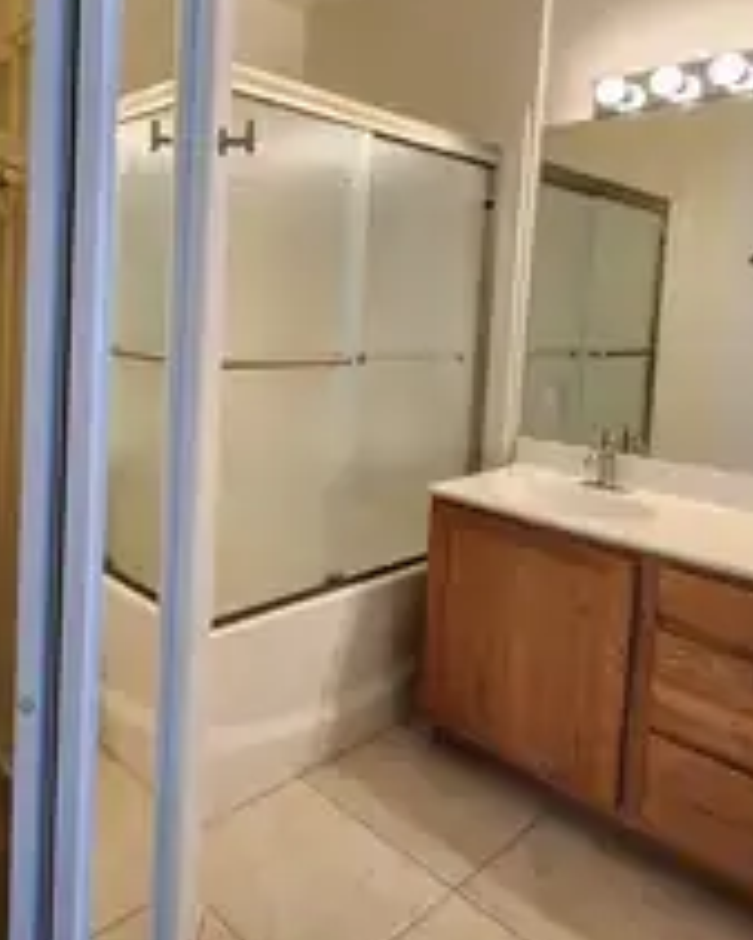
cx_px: 214
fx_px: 668
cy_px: 343
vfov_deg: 69.0
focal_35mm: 24
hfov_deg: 56.7
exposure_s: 1/60
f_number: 2.2
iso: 125
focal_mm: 2.2
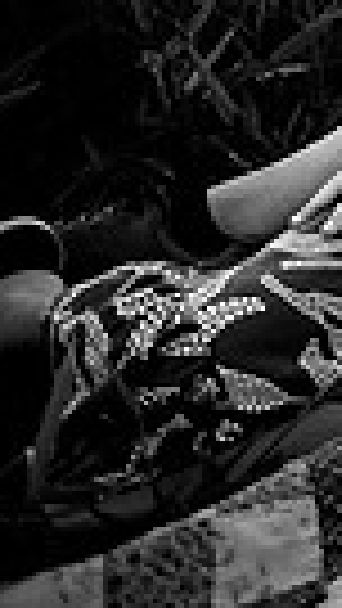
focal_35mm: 110
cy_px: -182
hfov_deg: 8.0
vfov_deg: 18.1
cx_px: 1255
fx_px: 1772
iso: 200
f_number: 2.8
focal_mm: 24
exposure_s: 1/1000
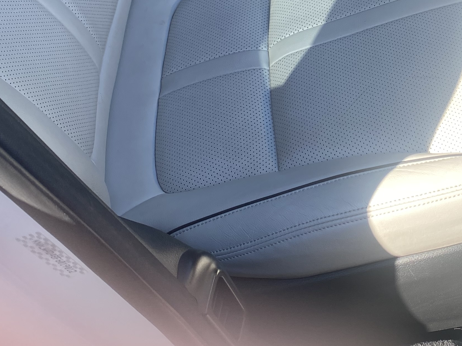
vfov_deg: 22.2
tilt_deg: -41.9
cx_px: 384
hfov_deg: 29.8
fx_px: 841
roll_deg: +2.4
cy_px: -18
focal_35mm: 63
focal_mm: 4.25
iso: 32
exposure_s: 1/409
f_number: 1.8
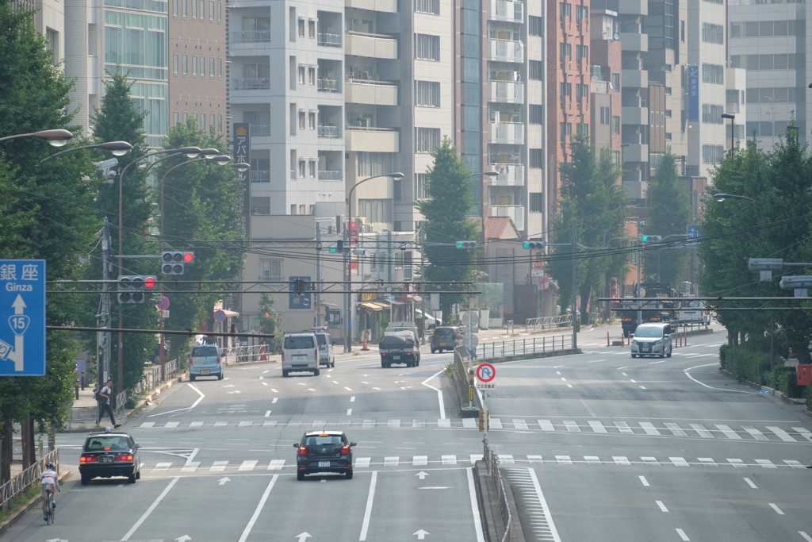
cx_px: 406
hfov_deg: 6.9
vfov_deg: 4.6
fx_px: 6767
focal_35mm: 300
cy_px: 271
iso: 200
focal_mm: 200
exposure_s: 1/280
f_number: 5.6
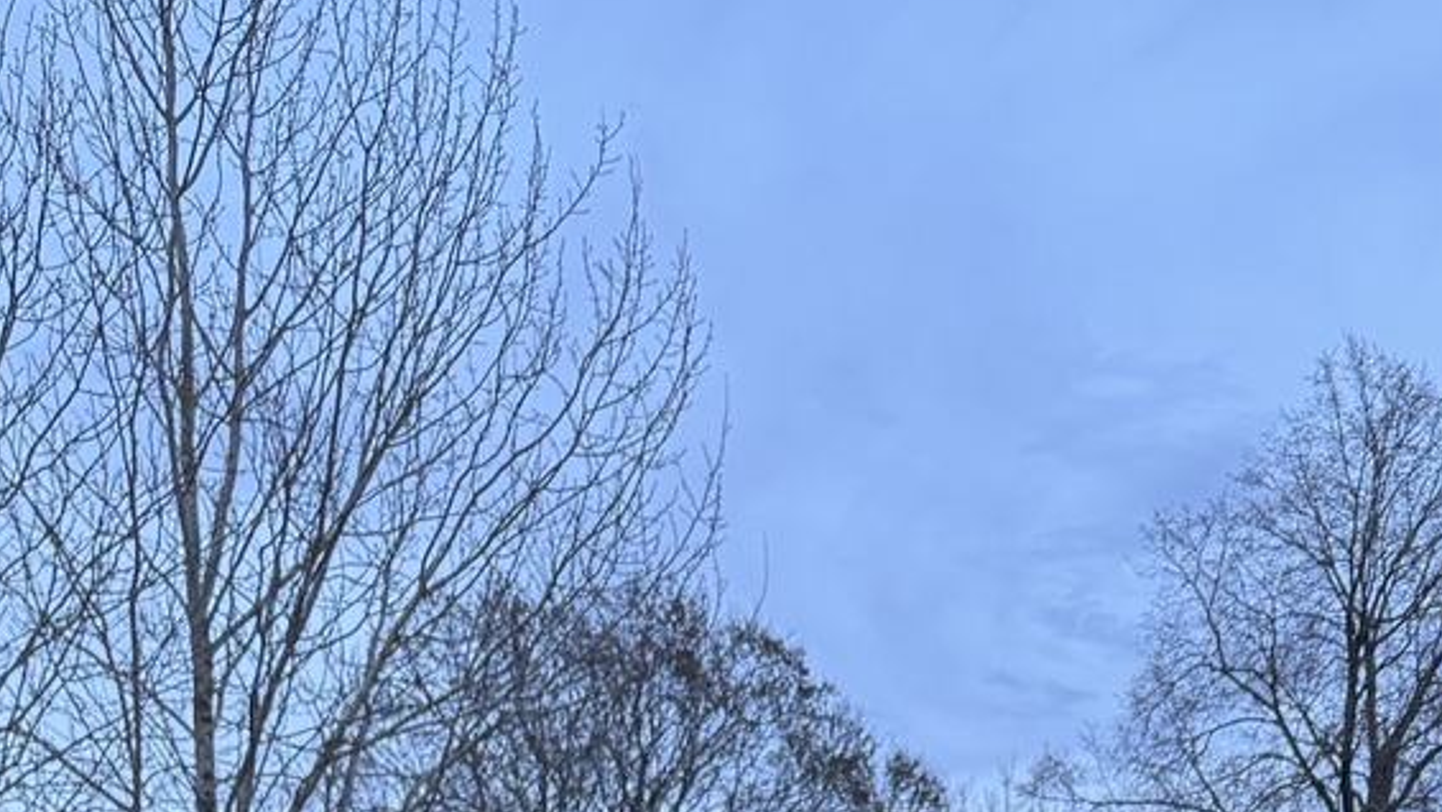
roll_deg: +1.6
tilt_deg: -8.7
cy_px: 1920
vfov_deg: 12.8
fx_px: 2830
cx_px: 888
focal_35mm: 74
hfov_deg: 28.5
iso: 200
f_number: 1.78
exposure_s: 1/100
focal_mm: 6.76
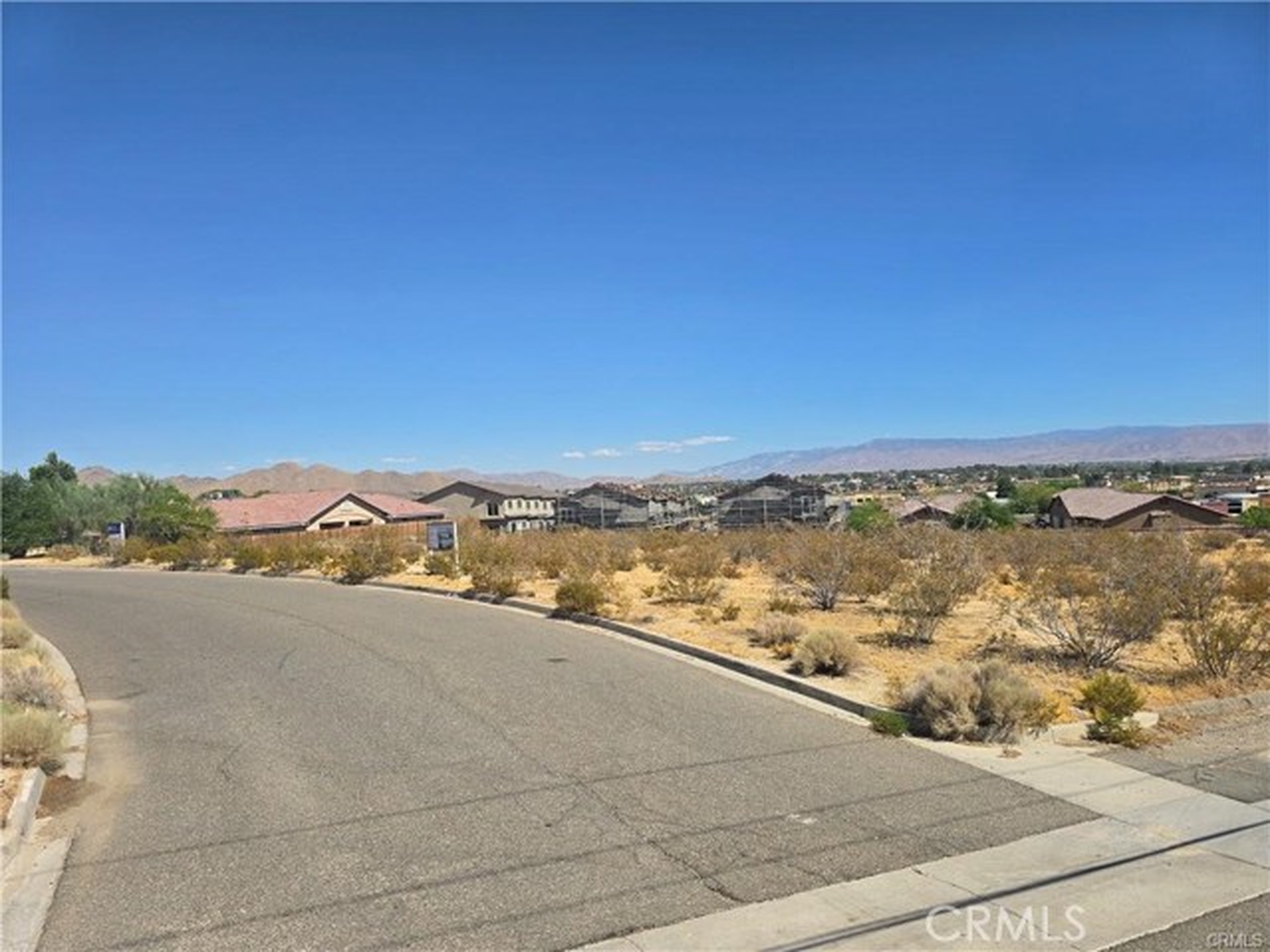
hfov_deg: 73.9
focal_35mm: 23
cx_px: 635
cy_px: 476
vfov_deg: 58.9
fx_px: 844
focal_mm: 6.3
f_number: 1.7
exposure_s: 1/1087
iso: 12
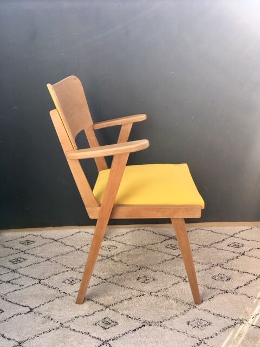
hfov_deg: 48.2
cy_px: 174
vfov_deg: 61.7
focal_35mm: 29
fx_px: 290
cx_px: 130
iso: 25
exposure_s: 1/442
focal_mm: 4.15
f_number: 2.2
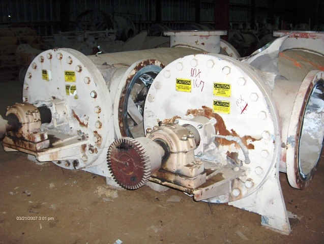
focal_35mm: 39
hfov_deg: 47.8
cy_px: 122
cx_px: 162
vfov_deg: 36.9
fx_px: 366
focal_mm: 8
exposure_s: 1/60
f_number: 2.8
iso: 100
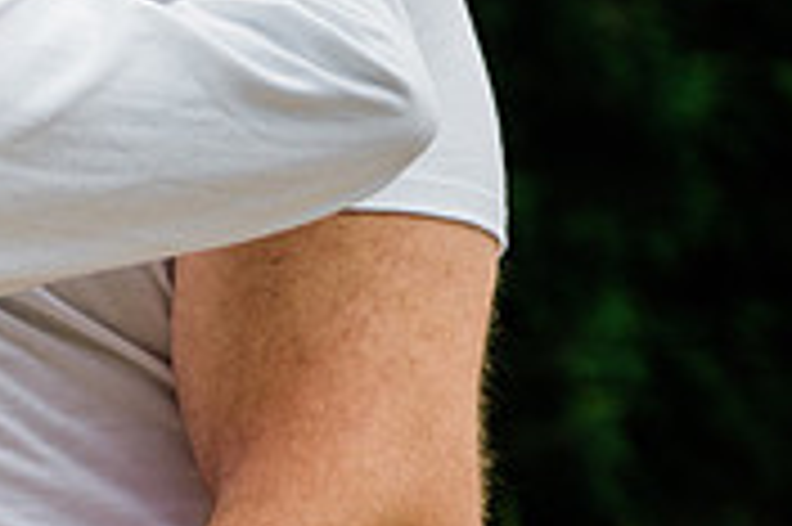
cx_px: -266
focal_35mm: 231
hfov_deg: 8.8
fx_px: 5077
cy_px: 627
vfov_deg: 5.9
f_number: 2.8
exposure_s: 1/160
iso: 320
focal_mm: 70
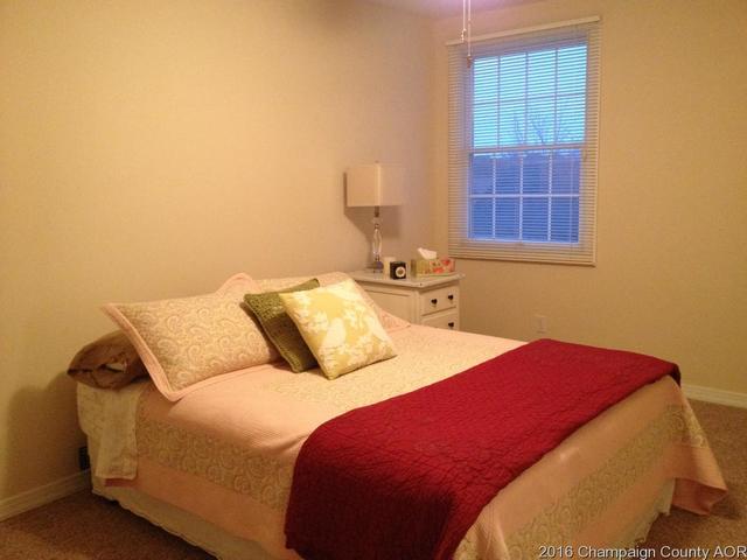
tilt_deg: -10.7
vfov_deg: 40.7
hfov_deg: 52.6
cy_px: 280
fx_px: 755
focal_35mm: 35
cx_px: 374
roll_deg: +1.2
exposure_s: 1/20
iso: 320
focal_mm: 4.28
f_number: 2.4
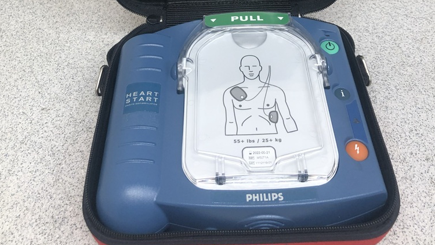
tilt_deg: -38.6
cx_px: 218
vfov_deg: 26.9
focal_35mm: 41
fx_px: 473
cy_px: -16
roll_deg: +0.5
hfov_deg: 49.4
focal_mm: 3.99
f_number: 1.8
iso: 25
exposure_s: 1/40
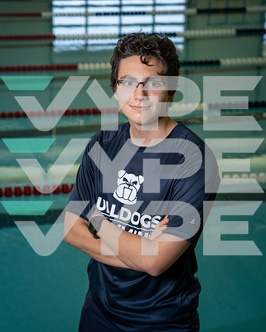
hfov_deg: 17.3
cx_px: 110
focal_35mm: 89
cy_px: 166
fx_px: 873
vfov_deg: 21.6
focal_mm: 63
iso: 200
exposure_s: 1/250
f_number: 4.5
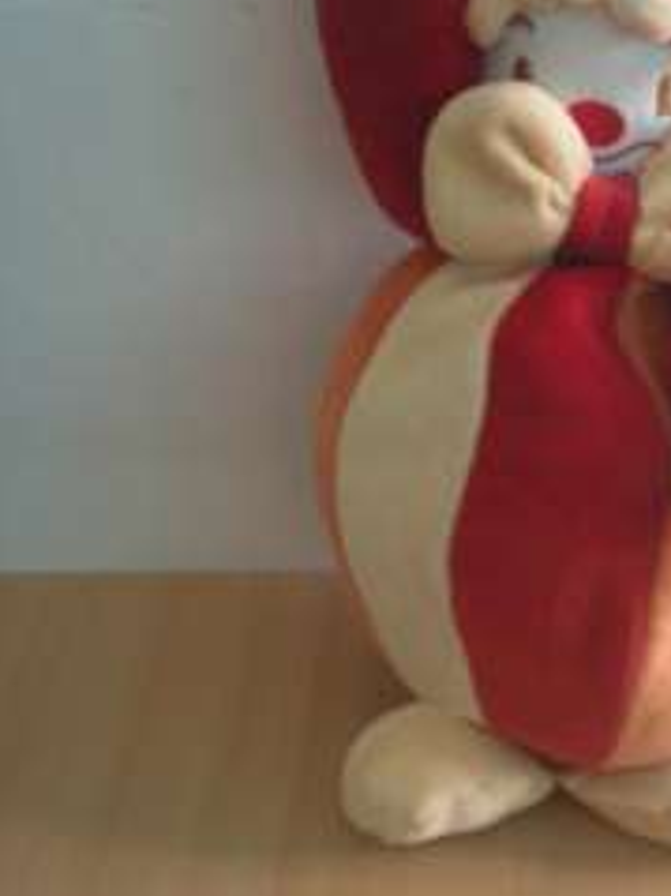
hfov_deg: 23.3
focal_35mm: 62
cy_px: 427
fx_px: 1604
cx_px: 536
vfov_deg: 31.2
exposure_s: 1/56.4
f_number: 3.1
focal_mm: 6.3
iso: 200
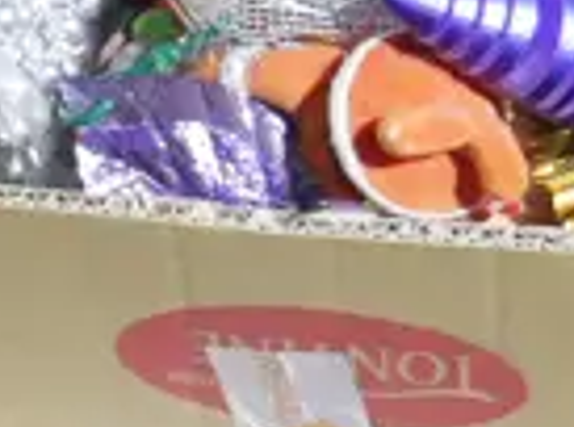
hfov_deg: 7.0
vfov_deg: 5.4
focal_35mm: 270
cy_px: -251
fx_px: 4465
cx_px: -754
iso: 1600
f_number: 4
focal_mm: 18
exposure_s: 1/60
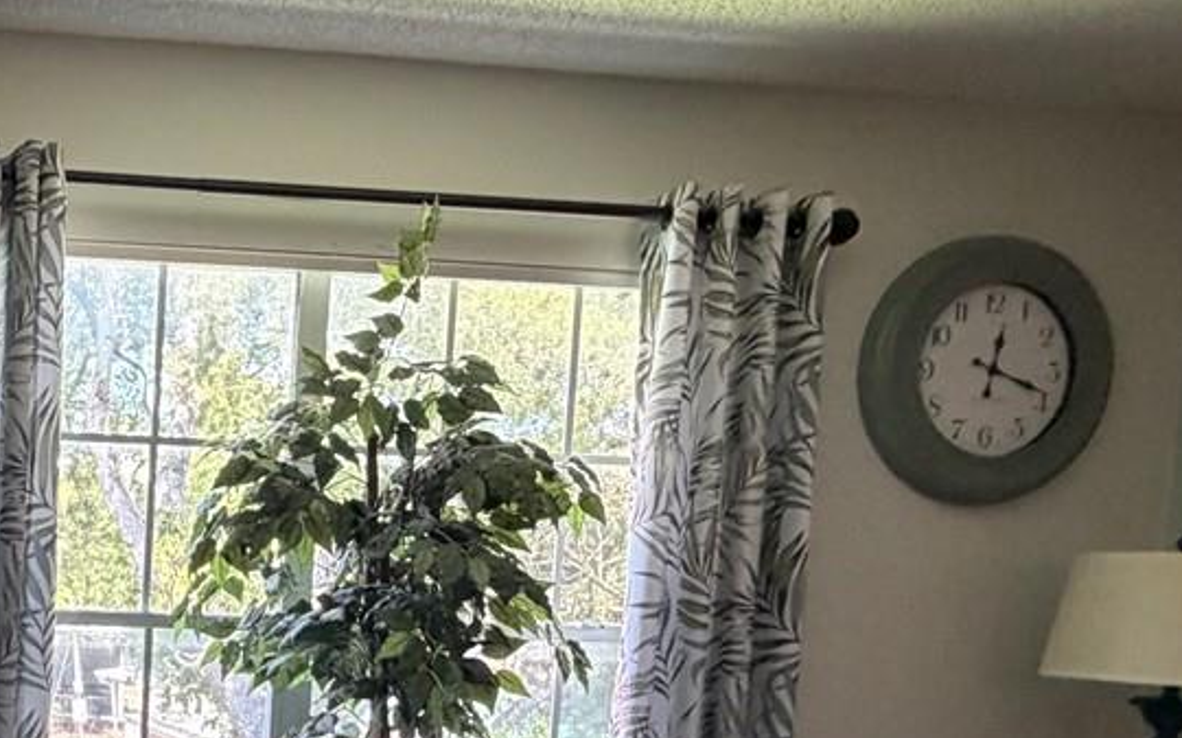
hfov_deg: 38.4
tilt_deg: -5.6
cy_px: 681
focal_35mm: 44
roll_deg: -2.4
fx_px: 1417
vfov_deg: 28.0
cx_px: -83
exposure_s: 1/112
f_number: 2.2
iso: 320
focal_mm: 2.22
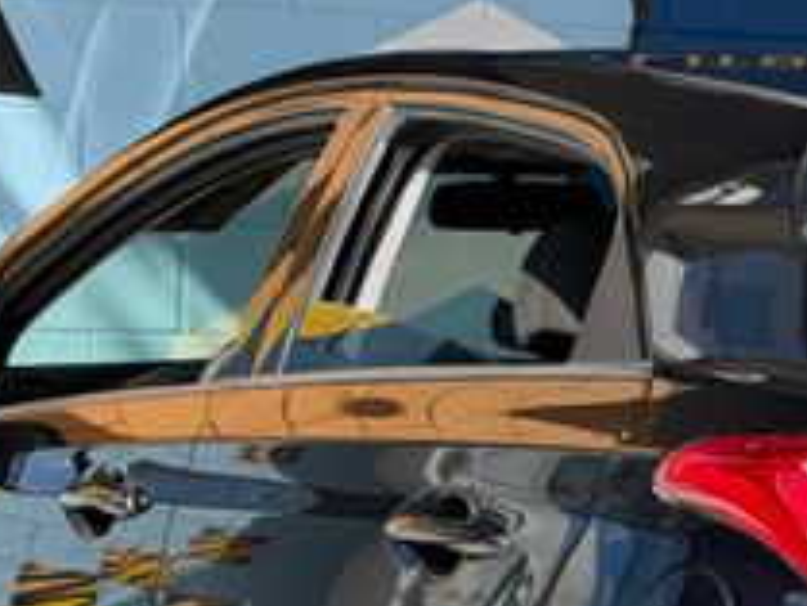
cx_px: 869
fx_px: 4105
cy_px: 637
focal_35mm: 176
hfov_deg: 11.1
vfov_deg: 8.4
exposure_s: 1/2033
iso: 100
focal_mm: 6.76
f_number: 1.78
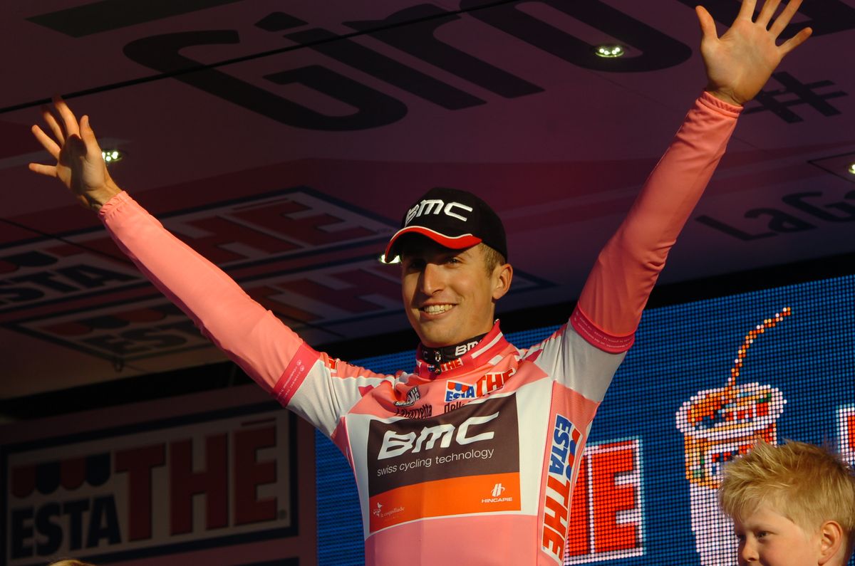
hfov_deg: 11.3
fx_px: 4338
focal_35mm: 183
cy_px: 283
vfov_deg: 7.5
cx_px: 428
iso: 200
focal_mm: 122
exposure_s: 1/250
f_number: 6
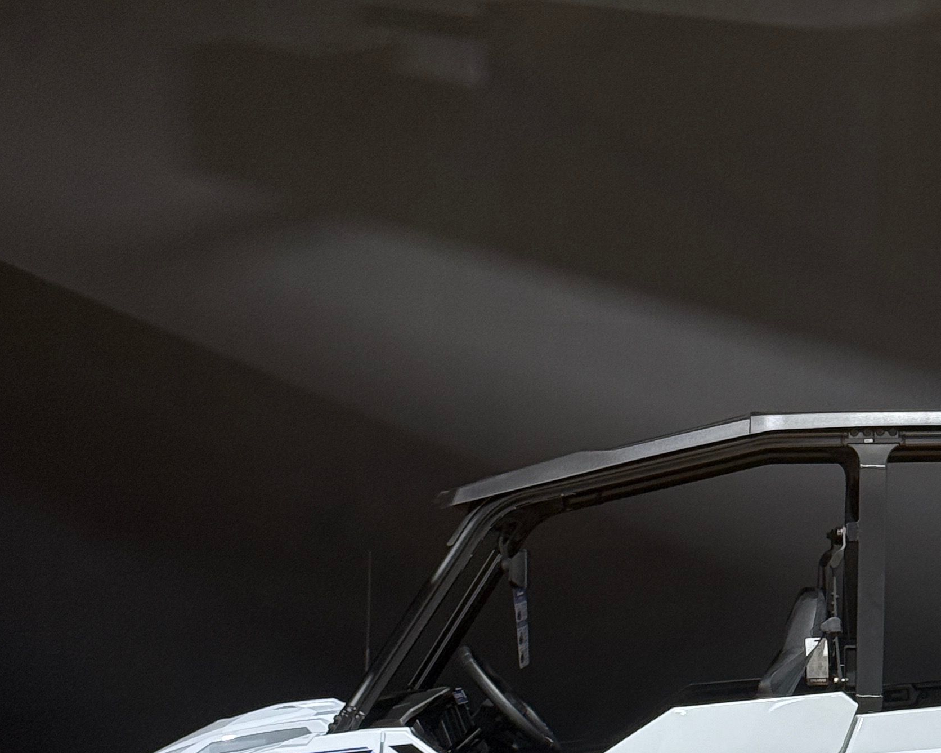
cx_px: 774
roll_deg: -1.1
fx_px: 3146
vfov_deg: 13.4
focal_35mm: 113
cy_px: 819
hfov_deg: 16.9
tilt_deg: -5.0
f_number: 1.78
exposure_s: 1/60
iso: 100
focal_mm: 6.76
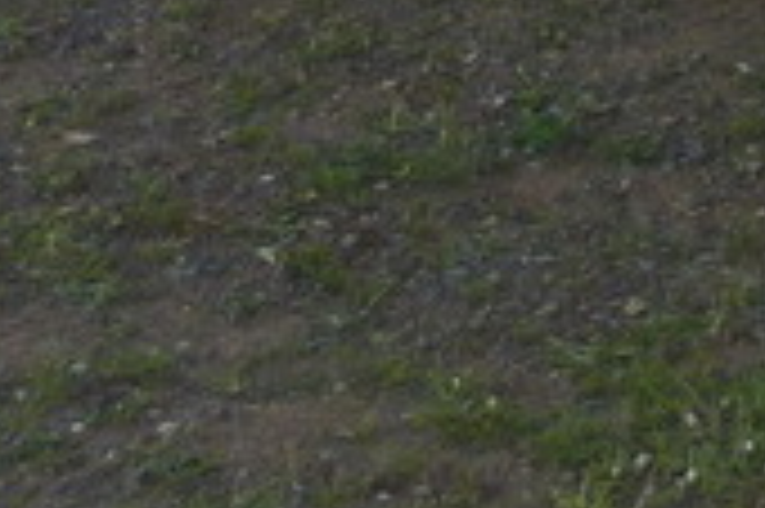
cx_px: 1449
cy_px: -827
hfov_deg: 12.9
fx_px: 3015
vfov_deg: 8.6
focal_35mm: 142
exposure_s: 1/30
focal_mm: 4.7
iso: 160
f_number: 3.4
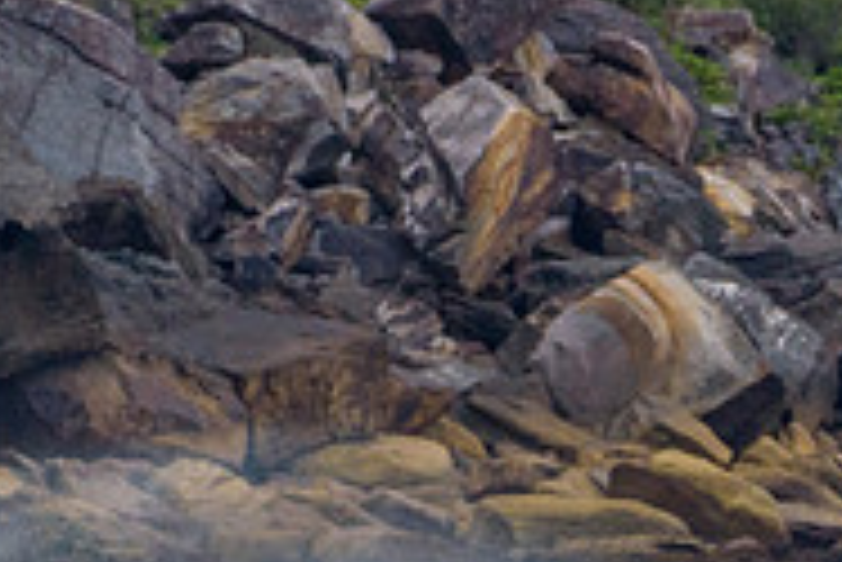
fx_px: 44519
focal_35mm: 1902
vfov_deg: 0.7
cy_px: 802
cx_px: 596
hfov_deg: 1.1
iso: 800
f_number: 5.6
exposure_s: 1/2000
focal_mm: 500
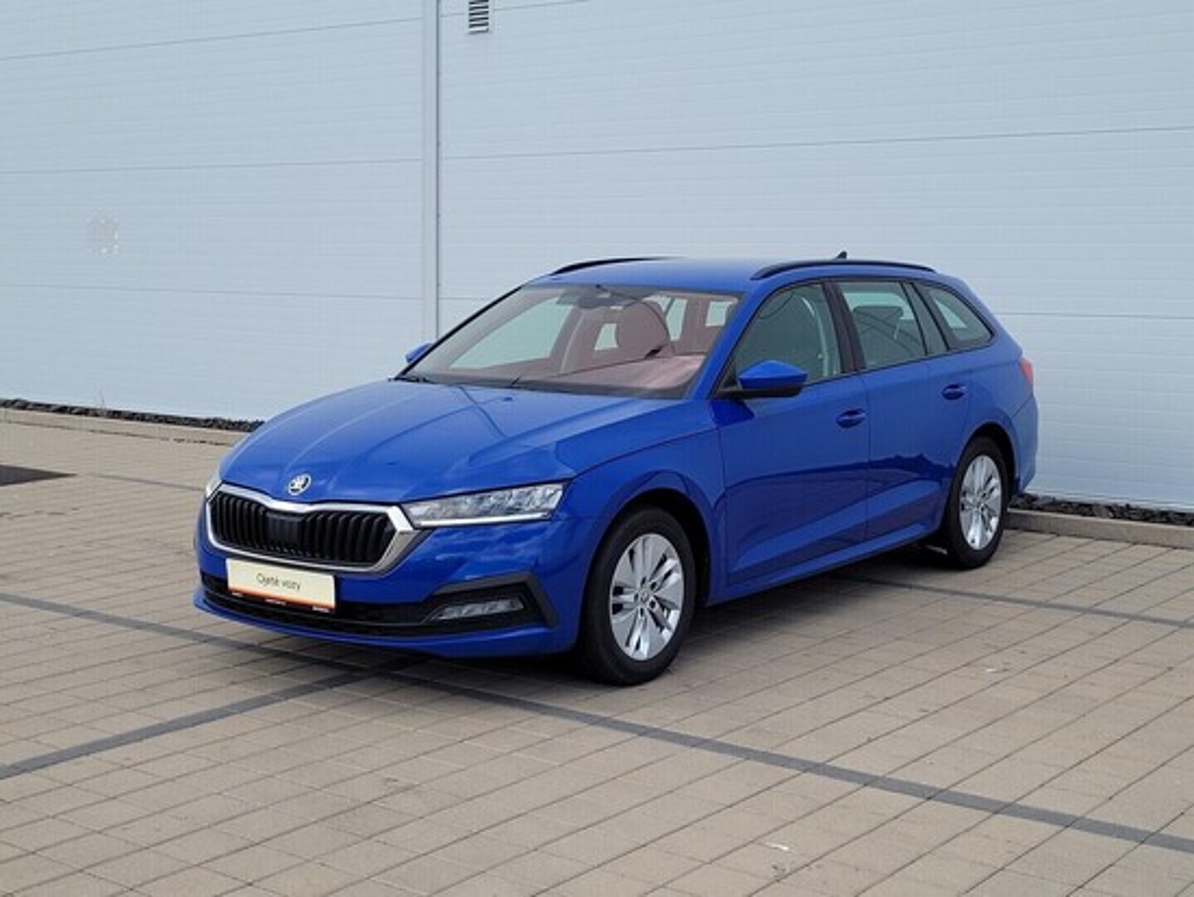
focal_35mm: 26
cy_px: 448
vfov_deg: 53.1
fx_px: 897
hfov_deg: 67.3
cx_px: 597
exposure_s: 1/1041
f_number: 1.8
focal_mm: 5.4
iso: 40
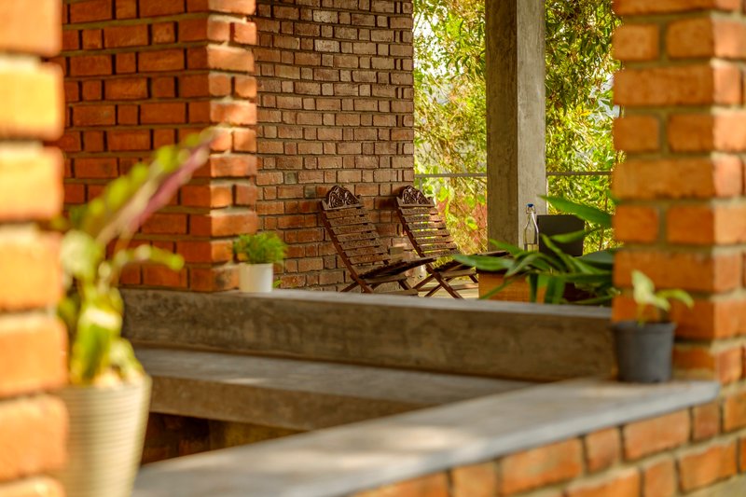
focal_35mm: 75
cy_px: 248
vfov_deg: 18.2
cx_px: 373
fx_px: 1554
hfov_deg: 27.0
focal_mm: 50
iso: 100
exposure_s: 1/500
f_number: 2
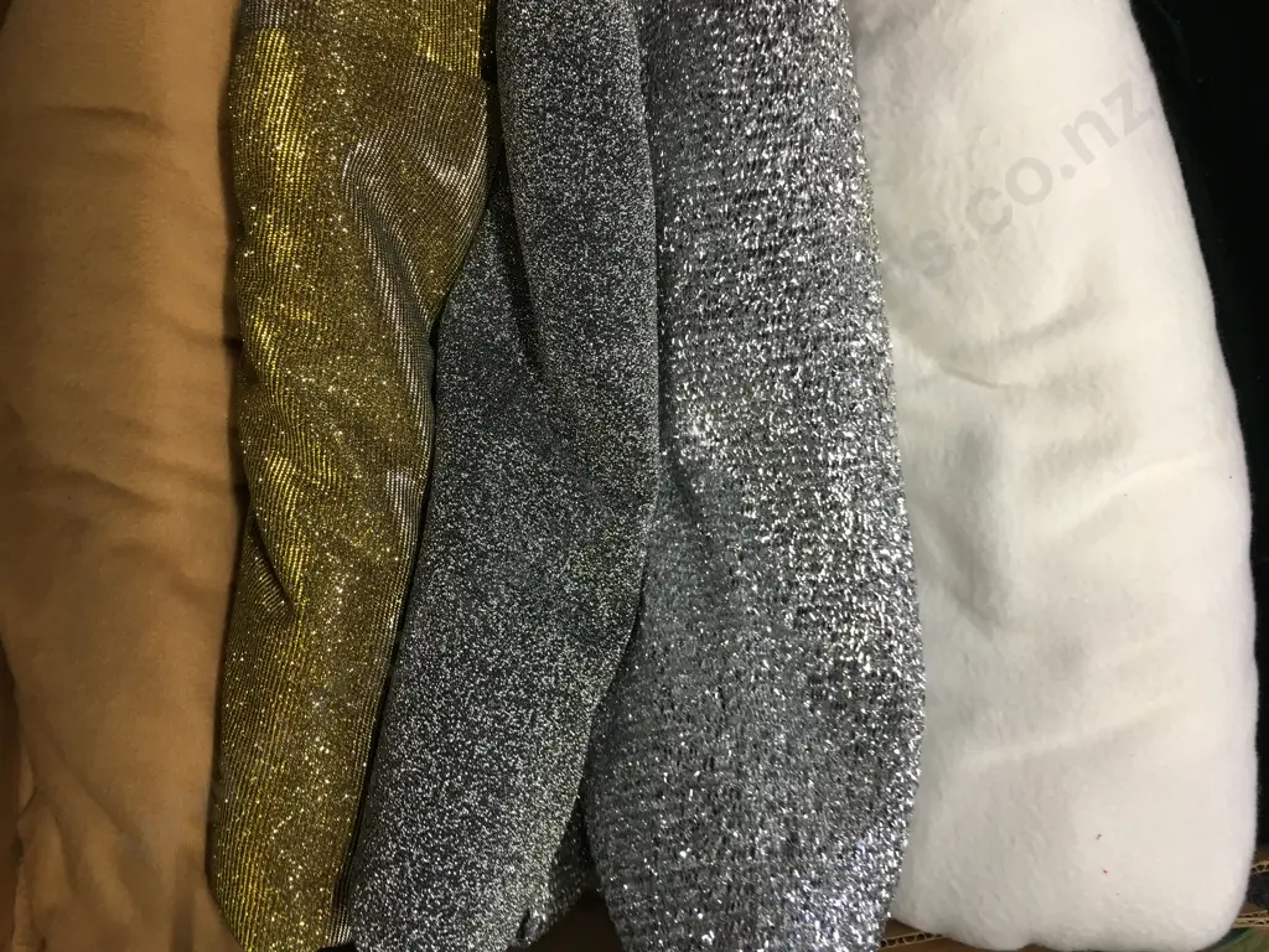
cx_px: 634
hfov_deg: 61.7
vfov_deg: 48.2
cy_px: 476
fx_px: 1063
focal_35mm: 29
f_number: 2.2
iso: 32
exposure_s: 1/17
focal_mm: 4.15
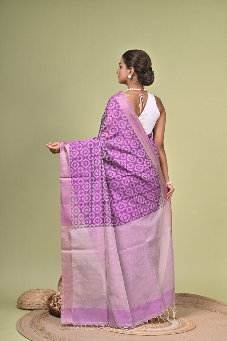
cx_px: 114
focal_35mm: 85
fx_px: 804
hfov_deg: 16.1
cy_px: 170
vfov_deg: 23.9
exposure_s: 1/160
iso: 400
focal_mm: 85
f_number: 8
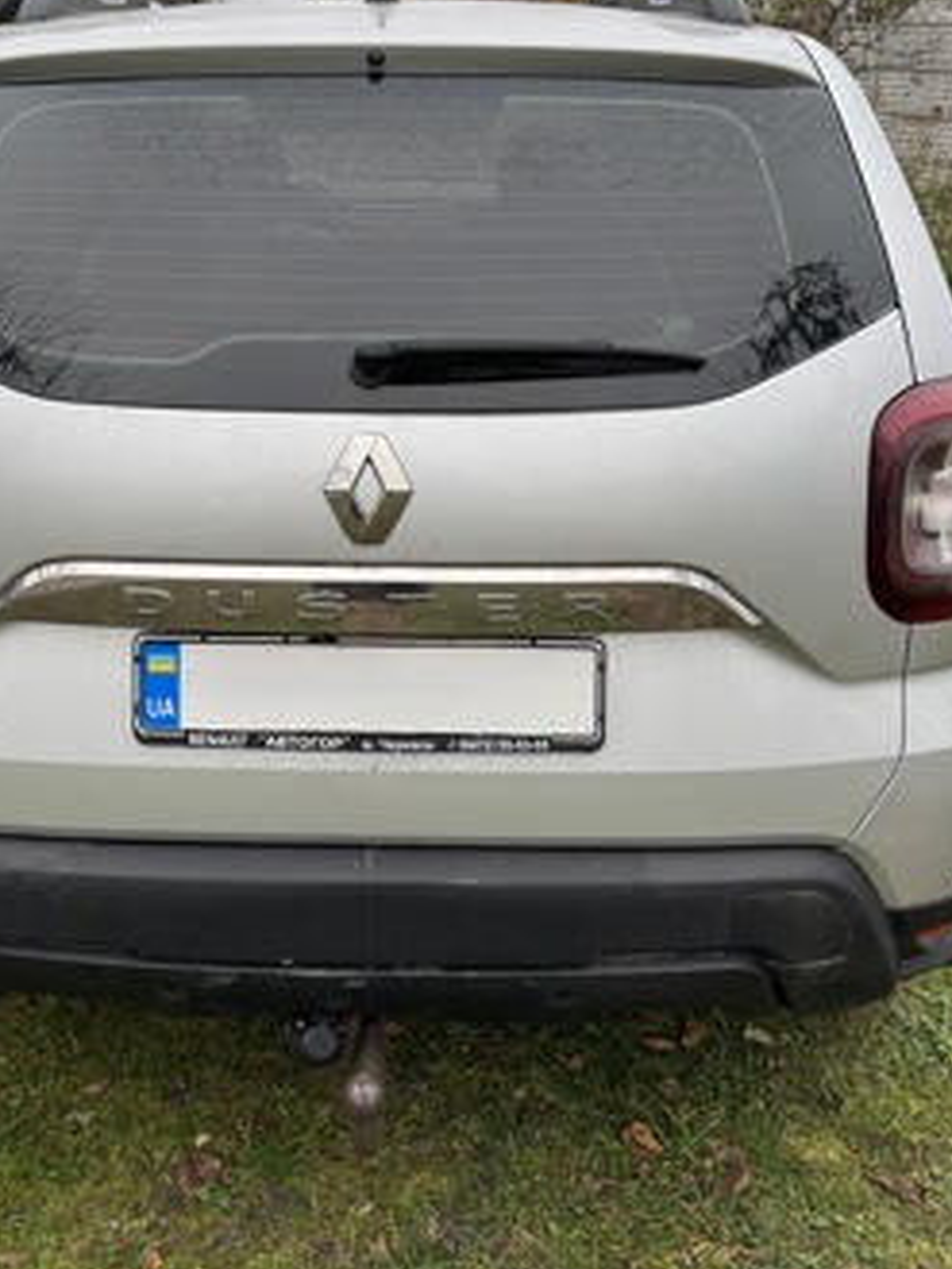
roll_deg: +0.7
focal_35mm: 35
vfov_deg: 52.2
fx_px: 1283
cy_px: 498
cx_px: 370
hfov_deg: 40.5
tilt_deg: -19.3
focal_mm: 6.76
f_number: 1.78
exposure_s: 1/121
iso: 64
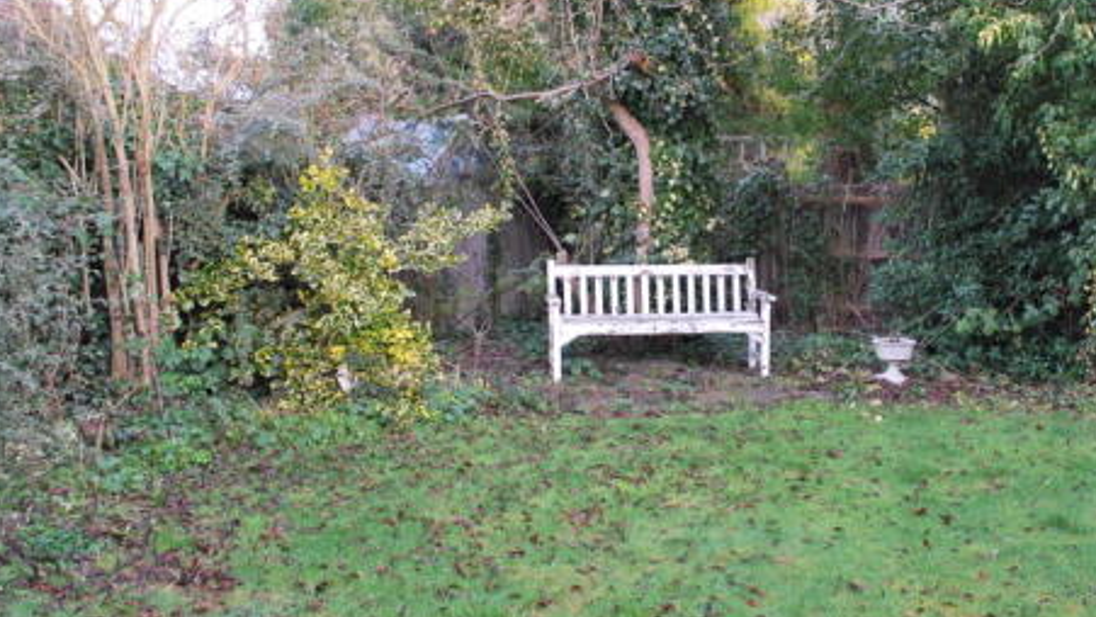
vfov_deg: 29.0
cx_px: 704
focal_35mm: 41
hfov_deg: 48.8
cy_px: 261
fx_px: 1192
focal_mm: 18
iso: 200
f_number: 5
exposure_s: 1/100
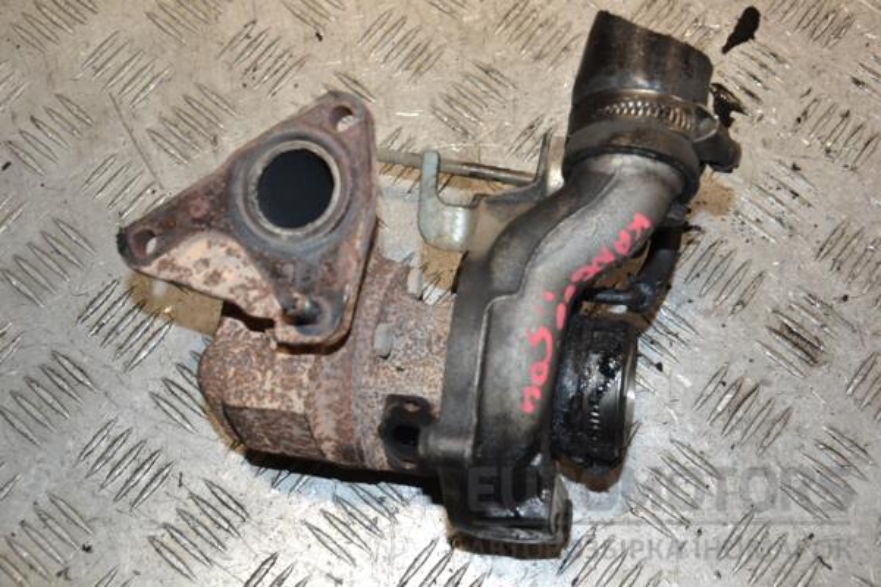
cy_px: 294
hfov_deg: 38.9
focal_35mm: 51
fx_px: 1248
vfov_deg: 26.5
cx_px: 440
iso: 800
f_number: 5.6
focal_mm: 34
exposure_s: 1/200
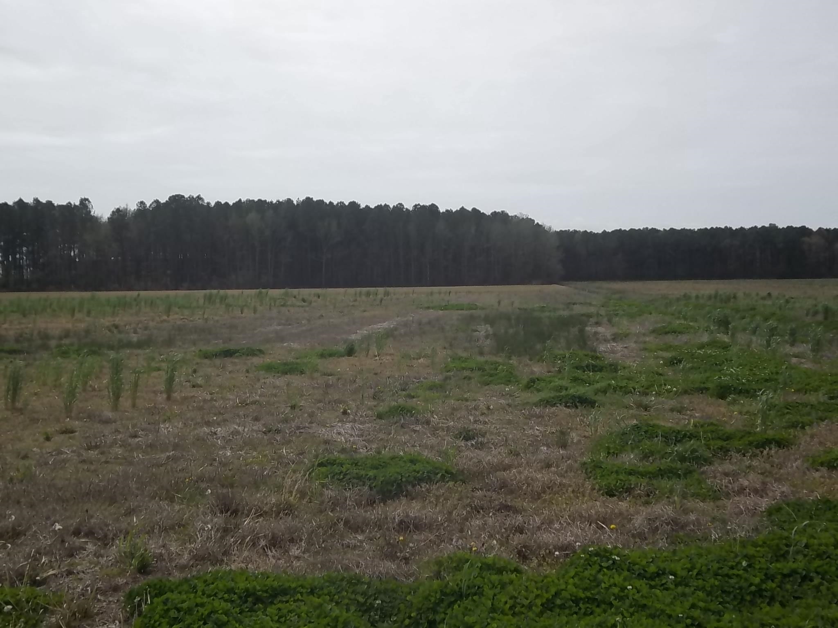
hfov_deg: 50.1
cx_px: 419
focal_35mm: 37
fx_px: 896
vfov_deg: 38.7
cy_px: 314
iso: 80
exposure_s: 1/250
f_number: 10.1
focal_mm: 6.6
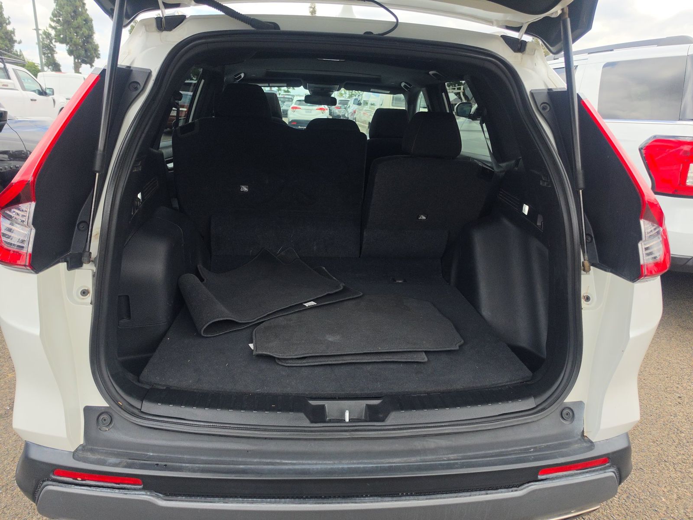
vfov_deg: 58.9
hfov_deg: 73.9
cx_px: 346
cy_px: 260
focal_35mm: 23
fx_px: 460
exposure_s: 1/2496
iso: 63
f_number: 1.4
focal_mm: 6.5
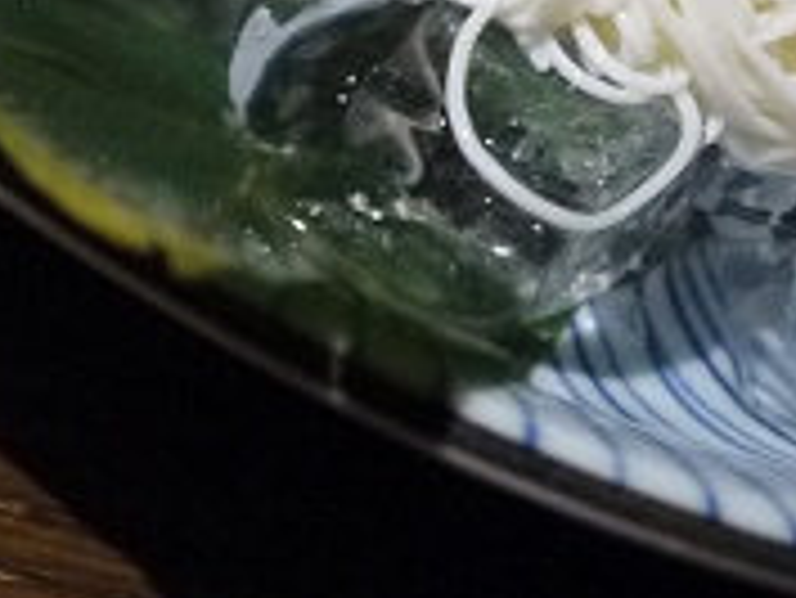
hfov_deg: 17.1
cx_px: -490
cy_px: -90
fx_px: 2324
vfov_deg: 14.3
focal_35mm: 101
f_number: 2.5
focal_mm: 14
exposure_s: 1/50
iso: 800
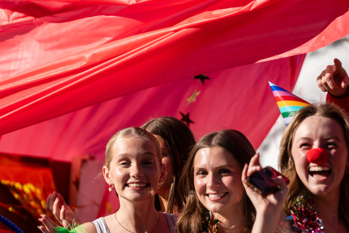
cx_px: 94
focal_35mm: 414
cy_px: 180
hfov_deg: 5.0
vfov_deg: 3.3
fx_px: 4013
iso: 200
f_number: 4
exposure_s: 1/2500
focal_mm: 263
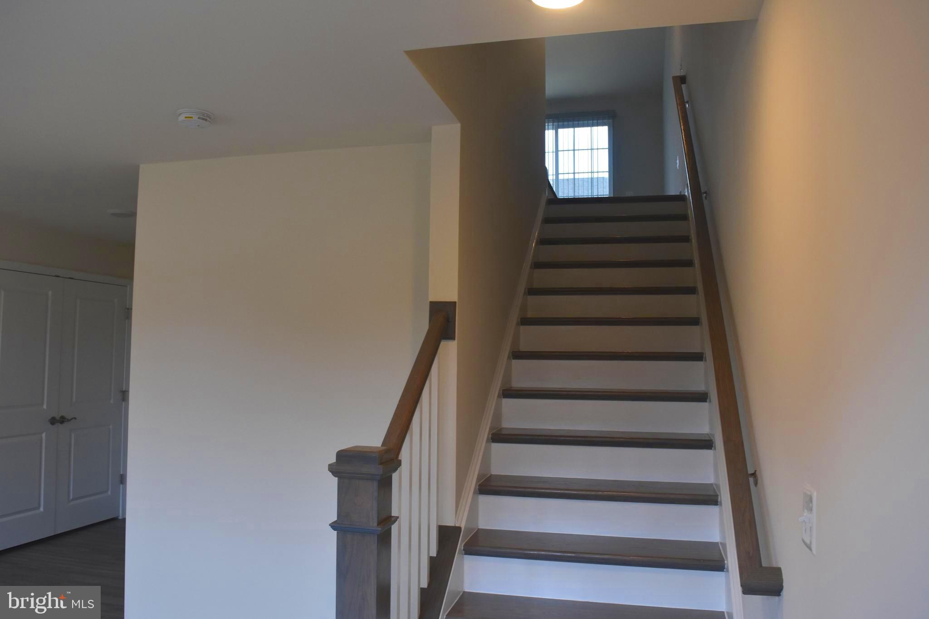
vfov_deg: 47.9
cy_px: 310
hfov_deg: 67.4
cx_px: 464
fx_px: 697
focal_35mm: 27
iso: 800
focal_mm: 18
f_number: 5.6
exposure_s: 1/125
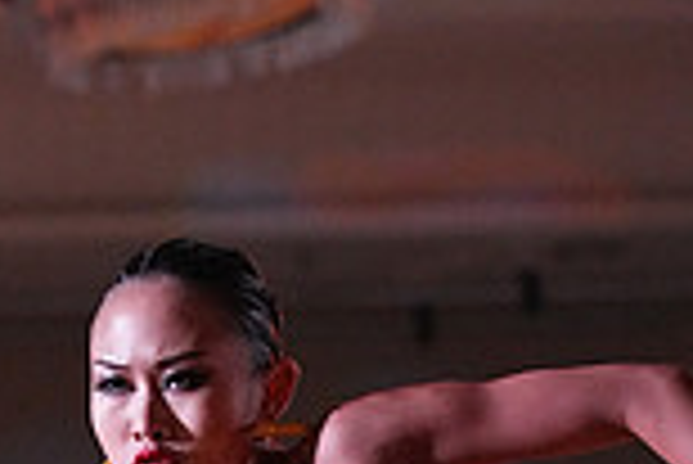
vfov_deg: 2.2
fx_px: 11888
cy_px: 1113
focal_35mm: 617
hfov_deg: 3.3
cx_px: -47
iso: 10000
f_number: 5.6
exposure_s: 1/400
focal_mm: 164
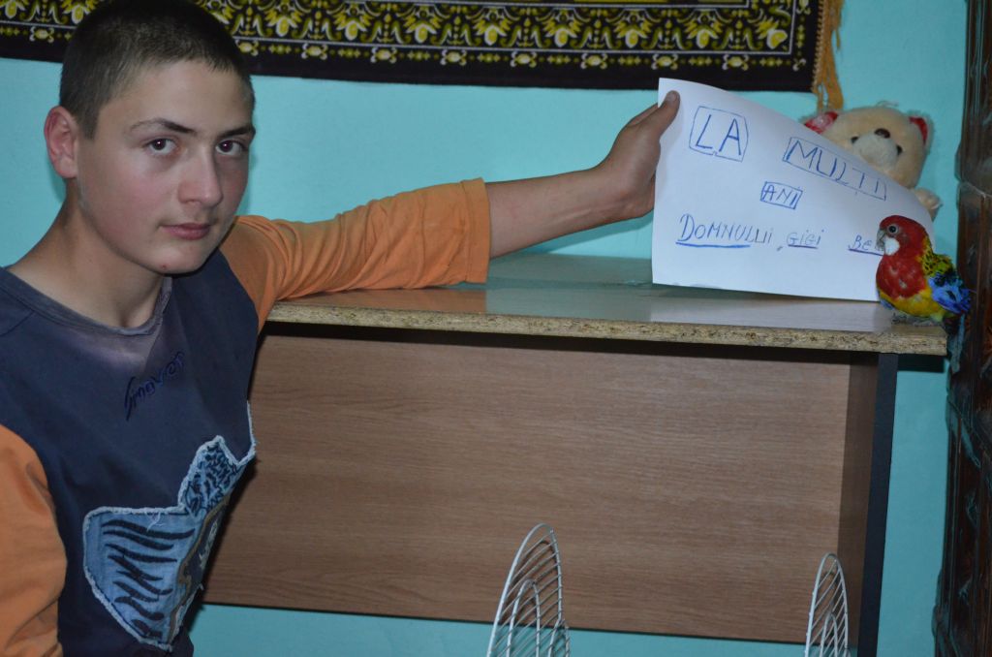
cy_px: 328
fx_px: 2268
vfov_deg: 16.5
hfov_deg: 24.7
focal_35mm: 82
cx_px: 496
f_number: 4
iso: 3200
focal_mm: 55
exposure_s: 1/60
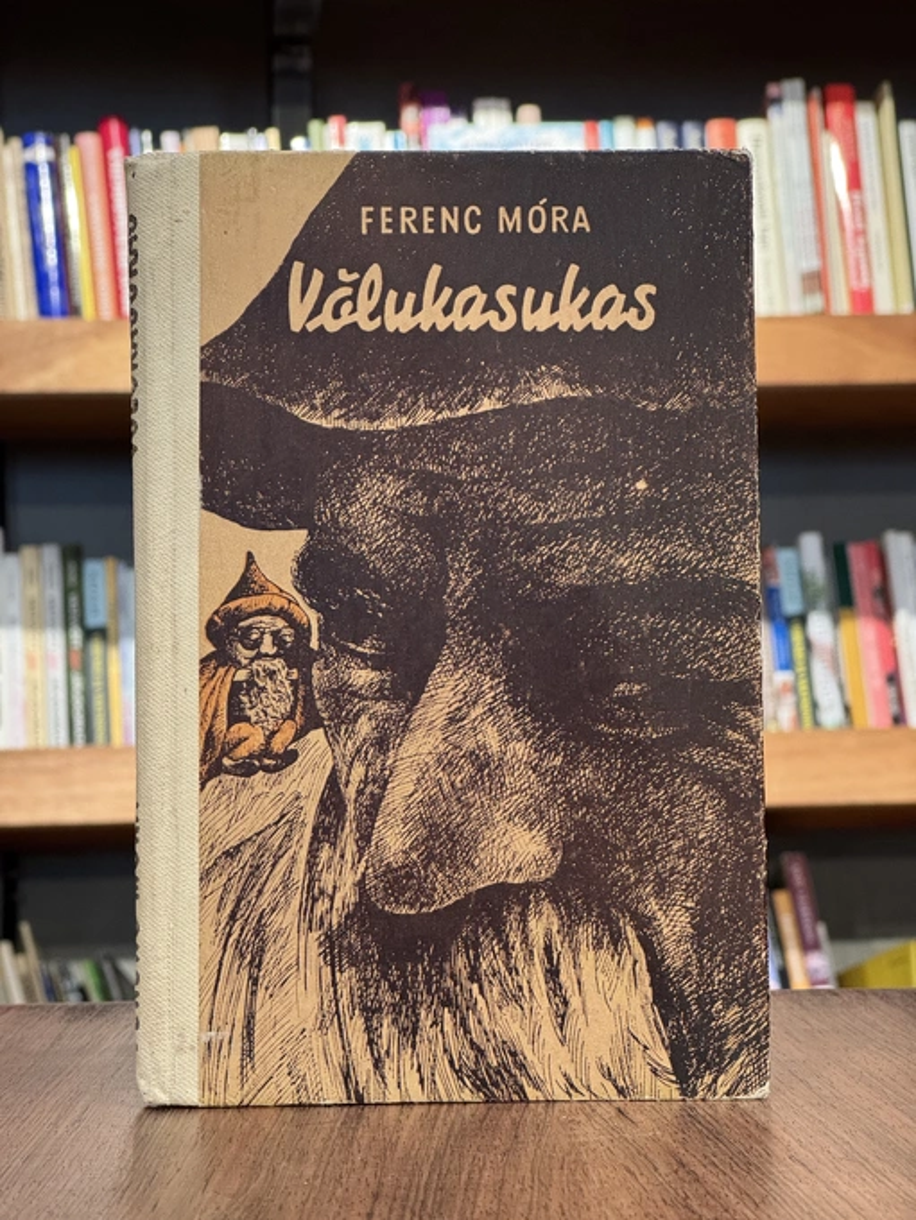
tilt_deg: +1.6
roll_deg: +0.5
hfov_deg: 19.1
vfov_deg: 25.3
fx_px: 2716
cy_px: 610
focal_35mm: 77
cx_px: 458
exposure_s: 1/60
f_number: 2.8
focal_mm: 9
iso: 320
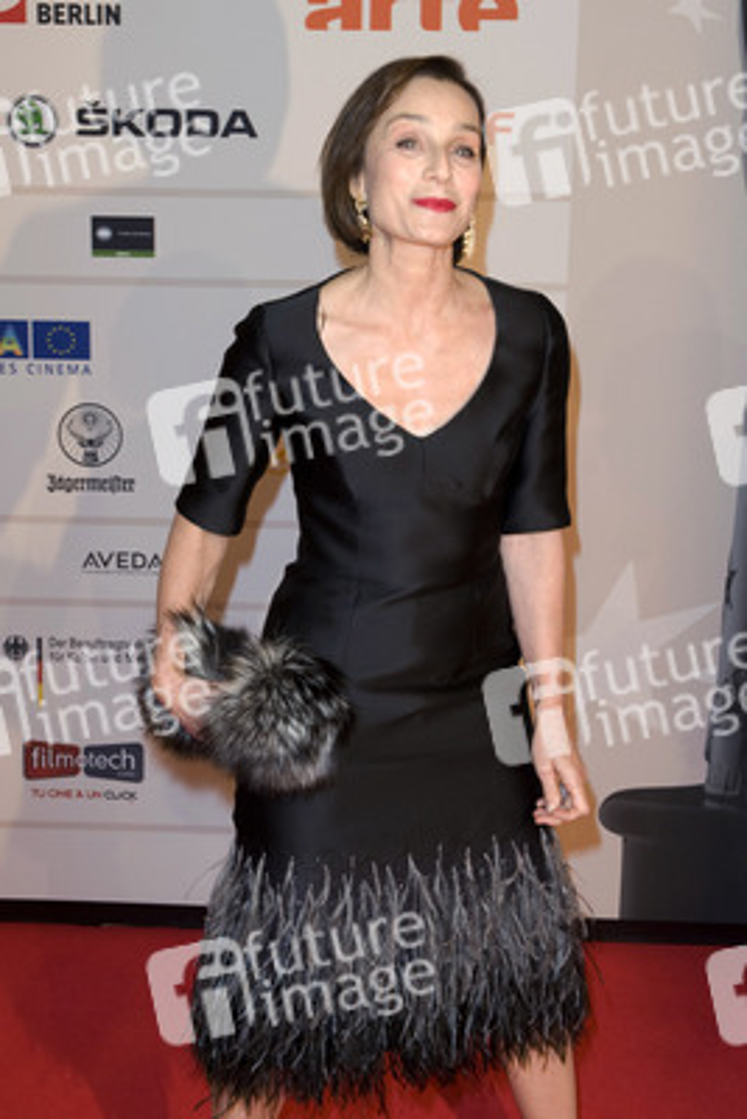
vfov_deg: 41.1
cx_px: 374
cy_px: 560
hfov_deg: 28.1
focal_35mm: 48
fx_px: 1493
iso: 800
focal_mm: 48
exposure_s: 1/250
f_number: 5.6
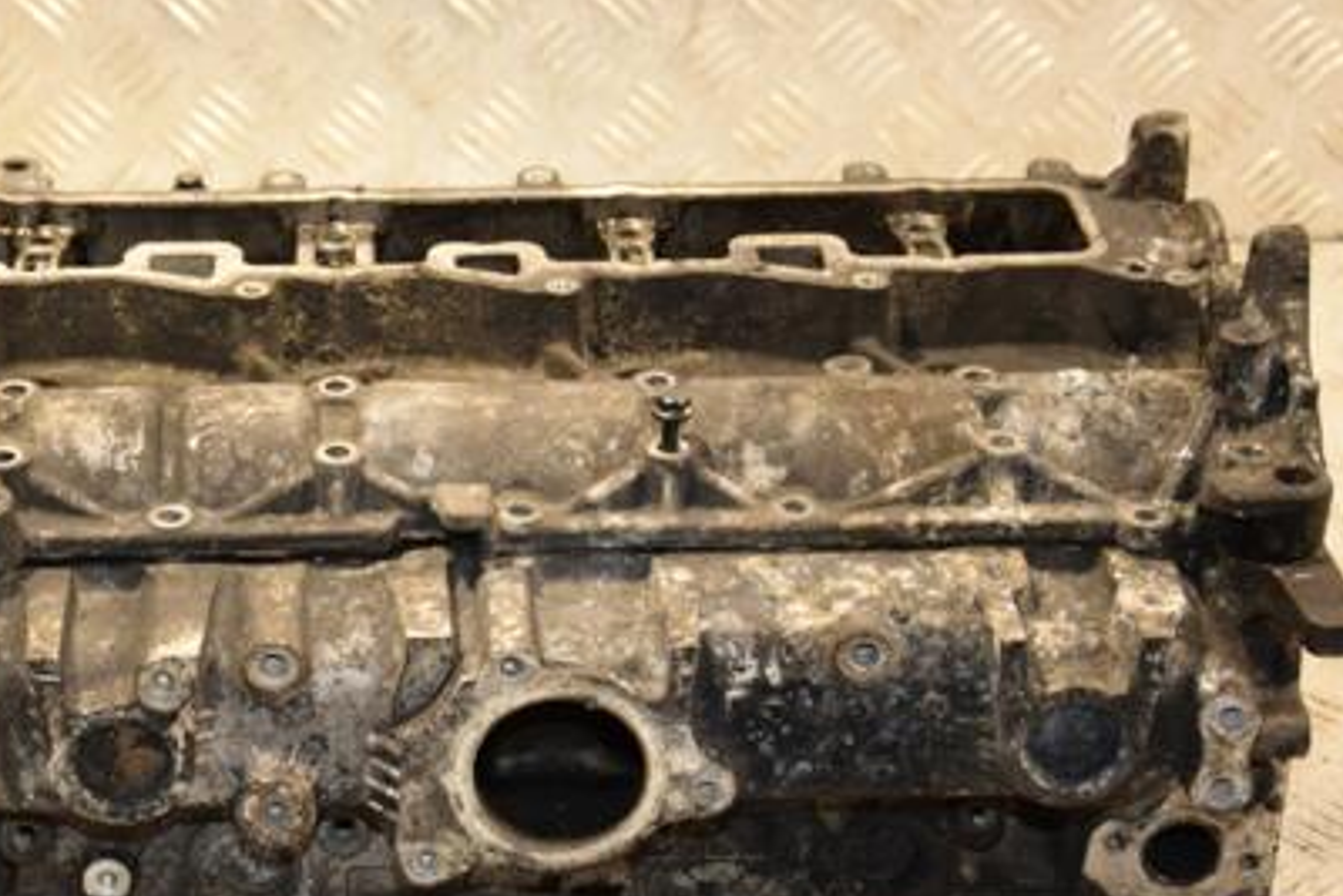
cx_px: 423
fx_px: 3359
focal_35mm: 90
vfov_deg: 15.2
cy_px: 530
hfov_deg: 22.5
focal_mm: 40
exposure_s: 1/100
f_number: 4.8
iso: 800
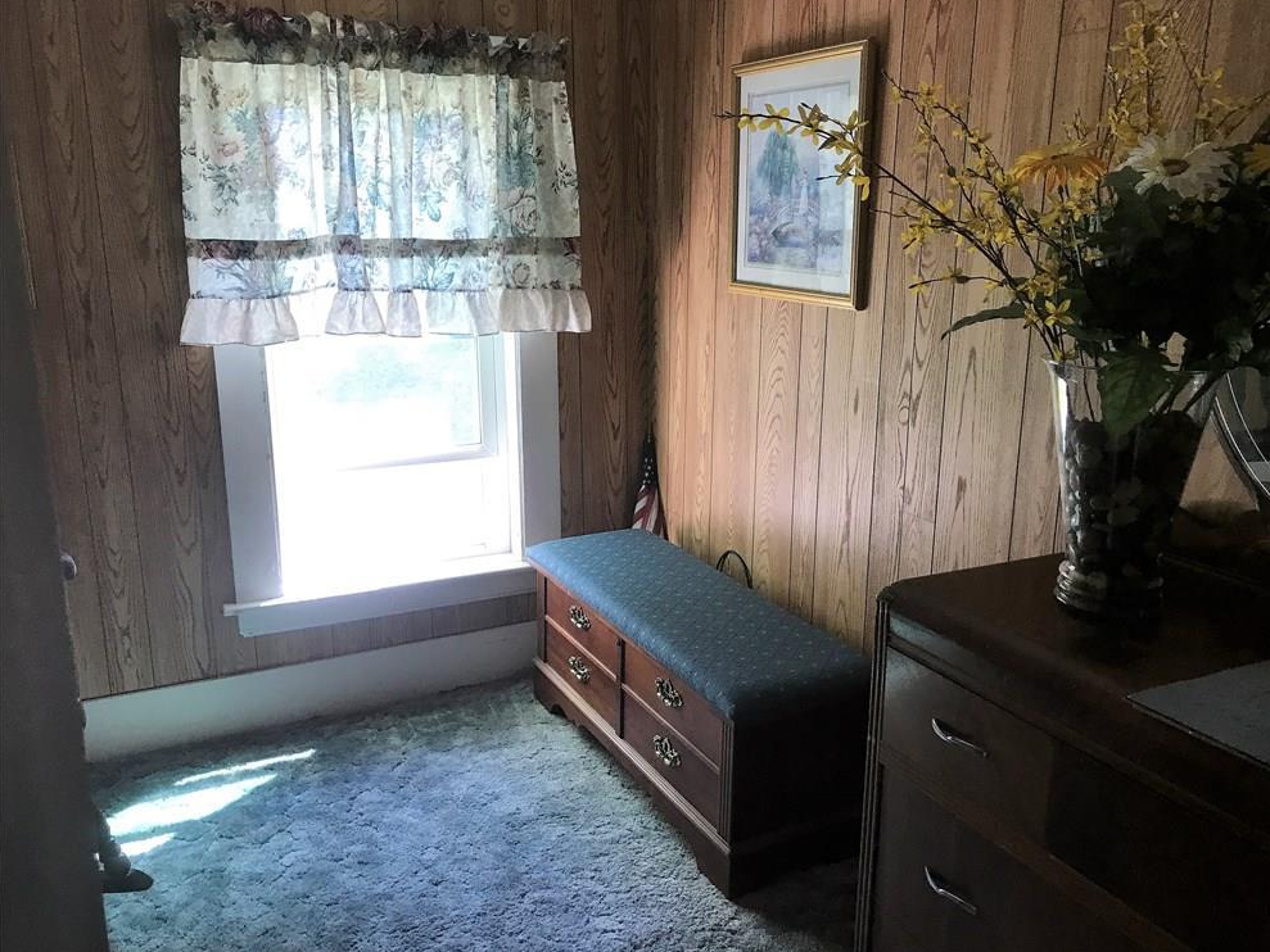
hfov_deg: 61.6
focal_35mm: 29
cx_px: 655
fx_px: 1064
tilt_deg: -12.3
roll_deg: +0.0
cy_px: 473
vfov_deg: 48.2
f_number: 1.8
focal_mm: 3.99
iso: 32
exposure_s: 1/30
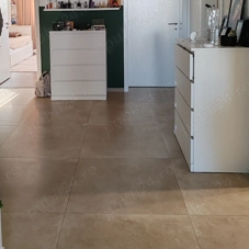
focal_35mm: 42
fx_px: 342
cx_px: 100
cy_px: 42
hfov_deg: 39.9
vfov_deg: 38.2
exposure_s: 1/50
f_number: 1.9
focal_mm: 6.12
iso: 1000
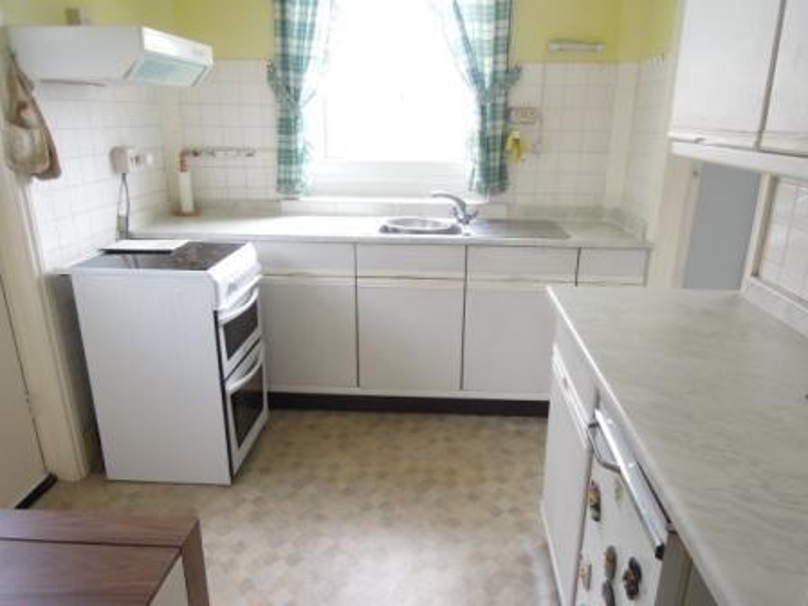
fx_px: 560
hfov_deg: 71.6
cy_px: 303
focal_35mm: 24
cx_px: 404
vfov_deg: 56.8
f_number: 2.8
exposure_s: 1/30
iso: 180
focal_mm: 4.3
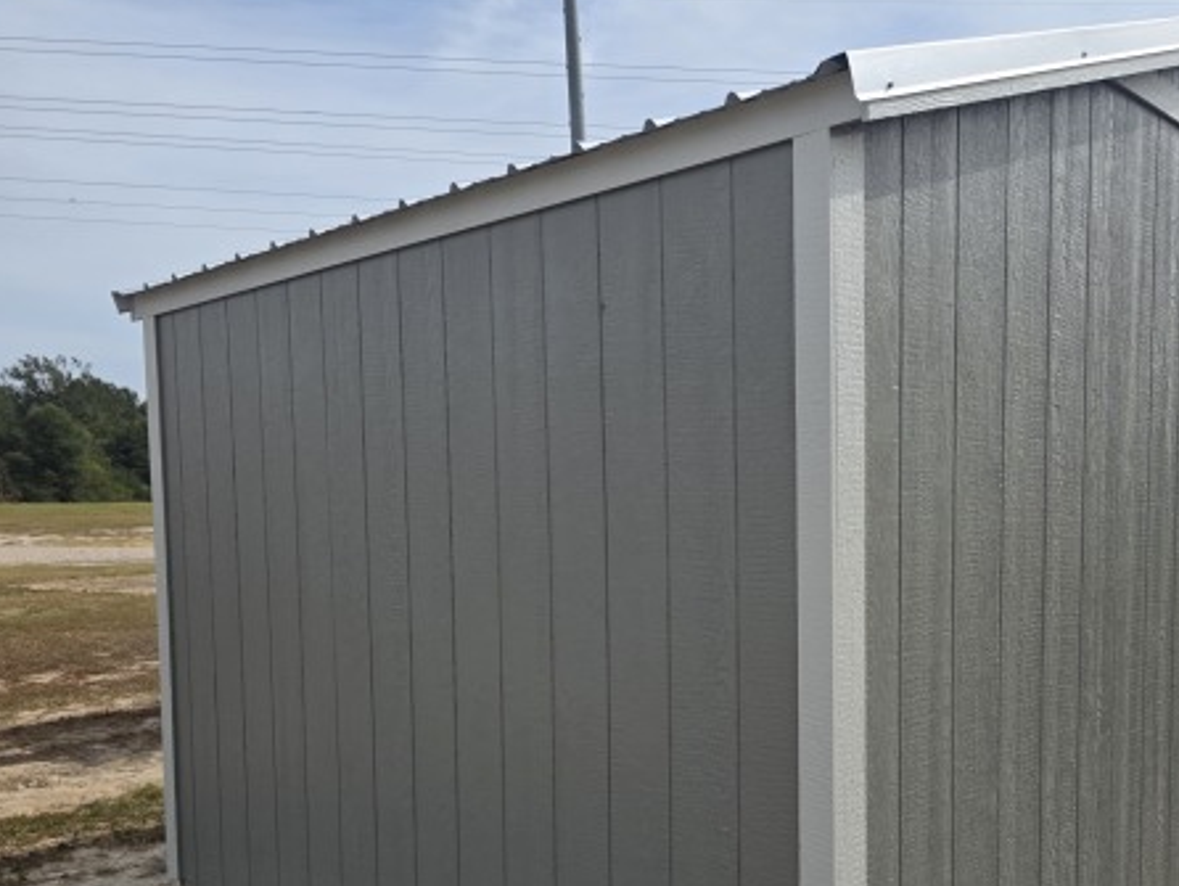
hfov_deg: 53.7
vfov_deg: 42.4
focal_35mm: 33
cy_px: 598
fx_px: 1125
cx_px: 830
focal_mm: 6.3
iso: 80
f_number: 1.7
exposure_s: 1/7626
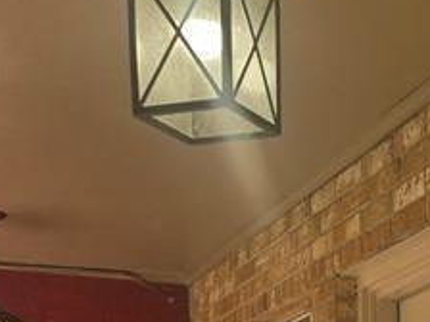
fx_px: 1304
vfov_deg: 12.9
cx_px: 499
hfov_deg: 17.9
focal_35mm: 105
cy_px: 556
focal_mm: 6.3
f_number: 1.7
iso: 12
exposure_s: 1/275
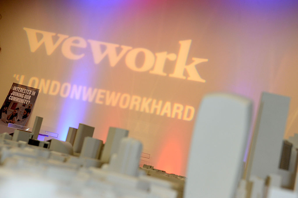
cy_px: 99
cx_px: 149
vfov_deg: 28.1
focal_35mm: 48
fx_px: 397
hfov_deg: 41.1
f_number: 5.6
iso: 2000
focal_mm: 48
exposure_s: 1/200
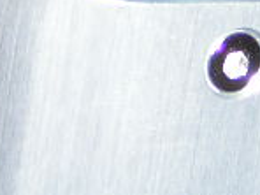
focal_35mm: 285
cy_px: 11
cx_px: 170
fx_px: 2141
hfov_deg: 6.9
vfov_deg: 5.2
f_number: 3.5
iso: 50
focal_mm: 8.6
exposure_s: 1/60.1
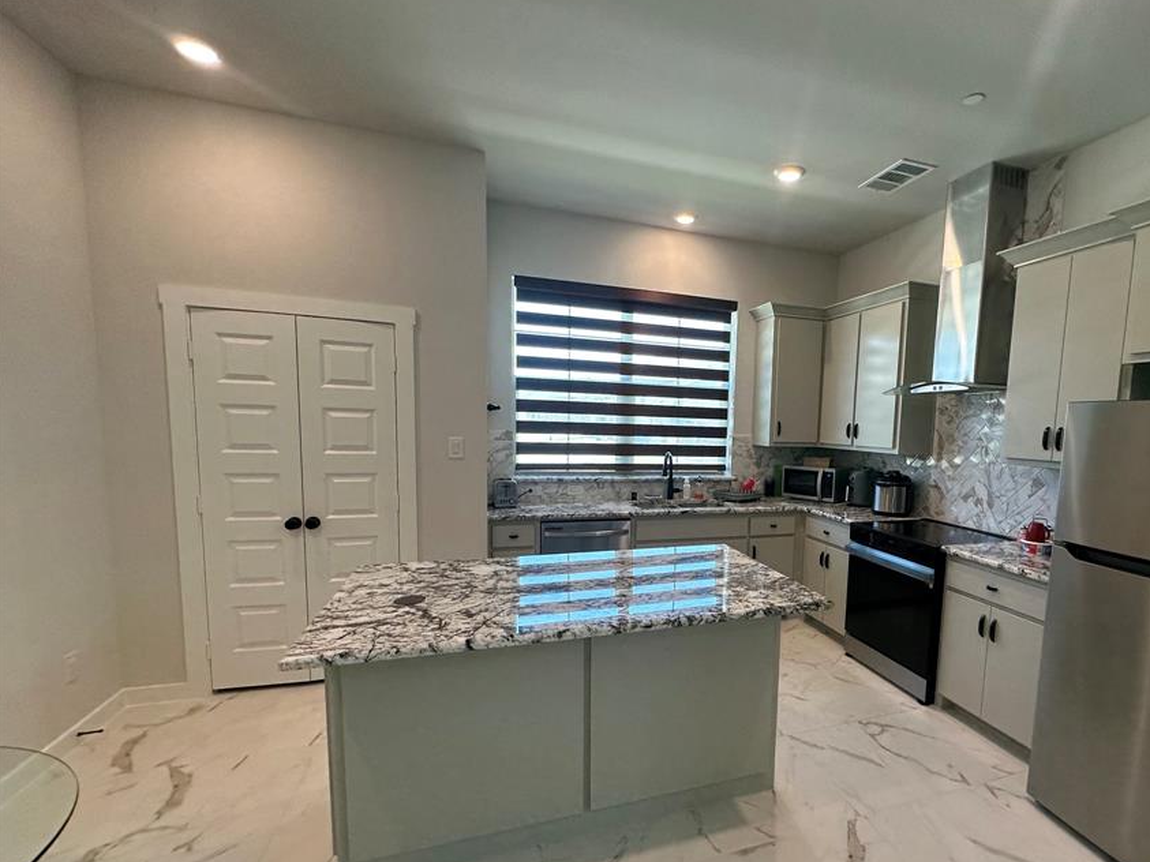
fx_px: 565
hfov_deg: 89.8
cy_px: 484
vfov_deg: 74.4
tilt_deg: -6.1
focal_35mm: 17
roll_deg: -1.8
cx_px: 694
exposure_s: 1/120
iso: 160
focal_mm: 2.22
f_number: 2.2
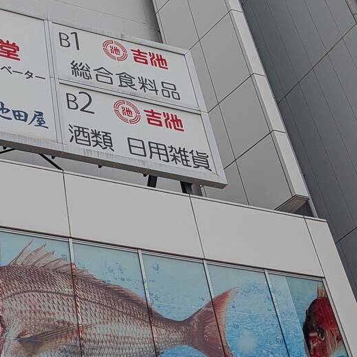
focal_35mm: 65
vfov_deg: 26.1
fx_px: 758
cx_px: 20
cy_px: 83
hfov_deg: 25.5
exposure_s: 1/1678
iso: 20
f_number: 1.68
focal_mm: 6.9
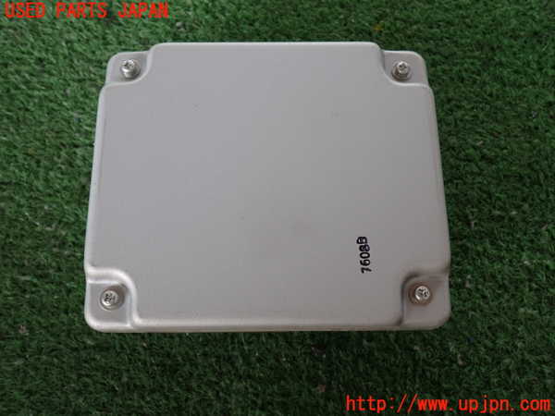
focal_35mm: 36
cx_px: 278
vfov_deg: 39.7
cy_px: 208
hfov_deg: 51.4
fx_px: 577
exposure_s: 1/40
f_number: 2.5
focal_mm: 6.37
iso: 200
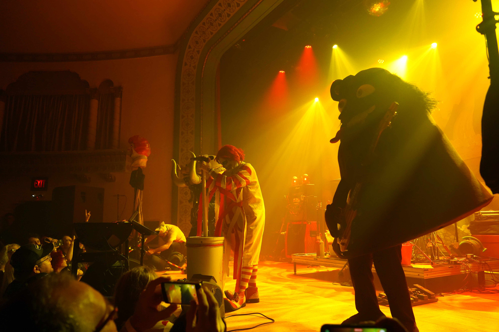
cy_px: 166
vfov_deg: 49.6
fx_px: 360
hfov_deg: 69.4
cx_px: 250
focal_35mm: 26
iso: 6400
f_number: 4
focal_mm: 26
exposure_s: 1/160
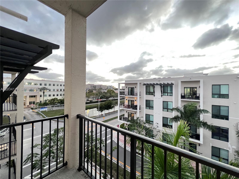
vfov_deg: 89.9
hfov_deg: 106.2
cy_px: 90
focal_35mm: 13
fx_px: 90
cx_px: 120
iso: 640
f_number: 1.8
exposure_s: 1/60
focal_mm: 1.57
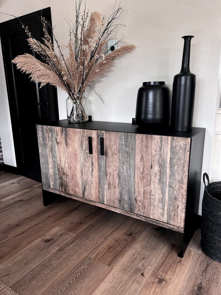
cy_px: 148
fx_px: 221
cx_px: 110
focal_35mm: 26
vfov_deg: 67.3
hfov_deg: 53.1
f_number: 1.5
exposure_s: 1/120
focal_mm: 5.7
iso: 100
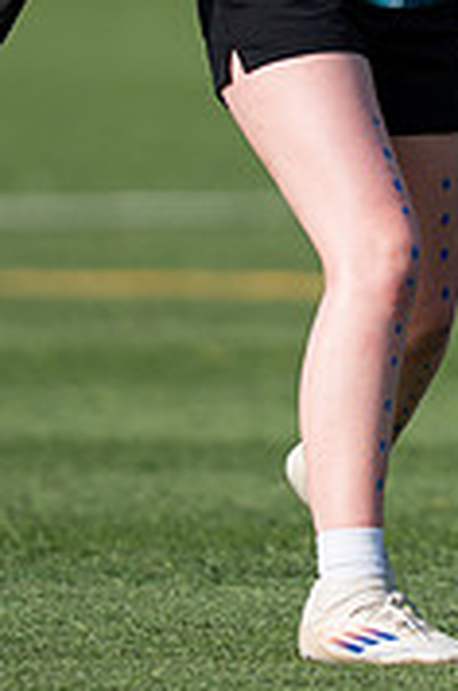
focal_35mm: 1497
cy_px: 92
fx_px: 28677
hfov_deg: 0.9
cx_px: 519
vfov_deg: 1.4
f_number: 2.8
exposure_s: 1/2000
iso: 125
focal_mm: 400
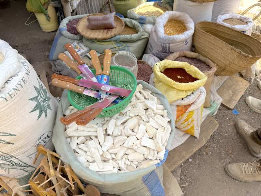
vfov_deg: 56.8
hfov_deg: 71.6
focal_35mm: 24
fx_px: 181
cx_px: 130
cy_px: 98
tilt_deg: -47.4
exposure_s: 1/1046
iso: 80
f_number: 1.78
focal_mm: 6.76
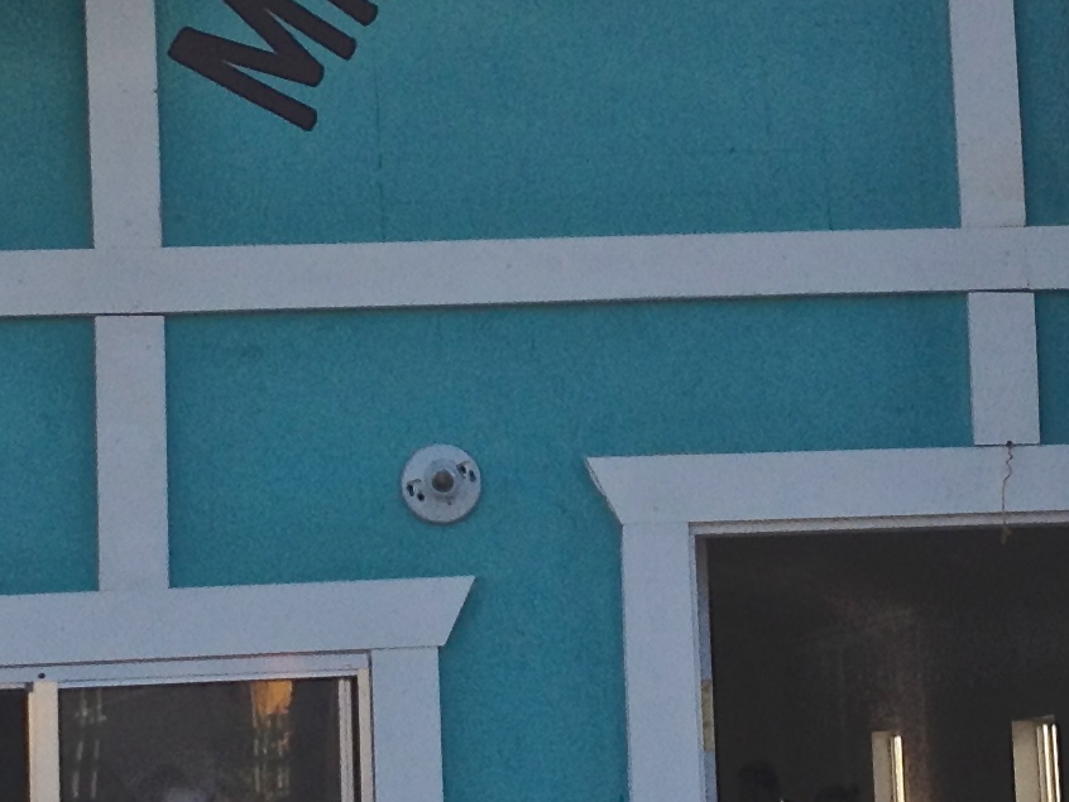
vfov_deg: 11.0
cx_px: 656
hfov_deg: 14.6
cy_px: 278
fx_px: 4170
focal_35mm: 135
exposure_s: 1/905
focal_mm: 4.28
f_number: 2.4
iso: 50
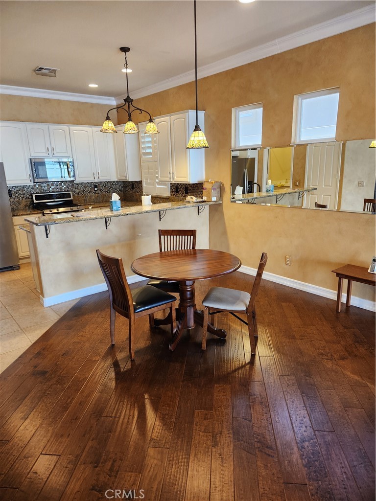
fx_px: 333
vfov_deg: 73.9
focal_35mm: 23
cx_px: 188
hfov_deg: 58.9
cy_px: 250
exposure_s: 1/120
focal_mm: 5.4
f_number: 1.8
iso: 200
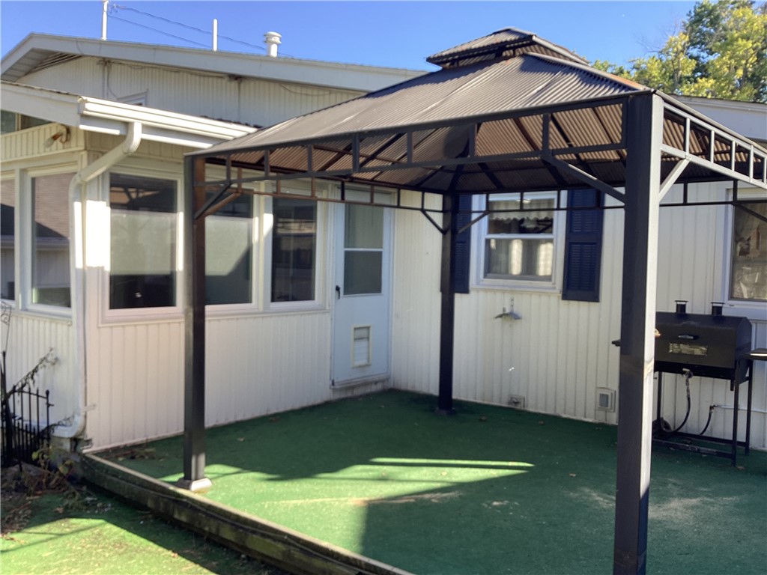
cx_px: 384
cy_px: 288
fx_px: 687
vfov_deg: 45.4
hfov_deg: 58.4
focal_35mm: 31
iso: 25
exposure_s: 1/143
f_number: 2.4
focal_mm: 3.3
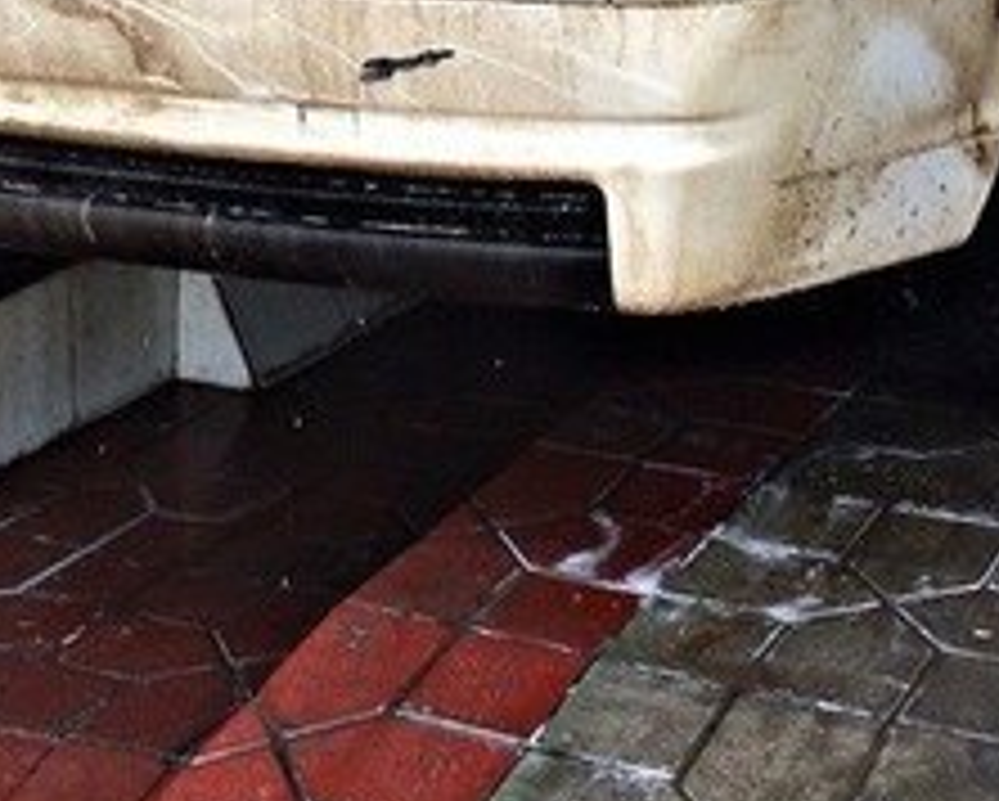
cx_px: 522
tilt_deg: -5.3
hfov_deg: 22.7
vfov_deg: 17.0
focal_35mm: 84
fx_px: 2486
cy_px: -295
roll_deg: -1.1
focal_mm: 4.15
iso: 32
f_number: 2.2
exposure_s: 1/471
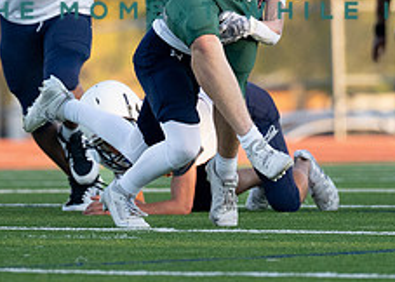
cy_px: -112
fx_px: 9645
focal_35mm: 860
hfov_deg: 2.3
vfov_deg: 1.7
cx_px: 195
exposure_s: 1/2500
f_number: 2.8
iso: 500
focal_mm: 200
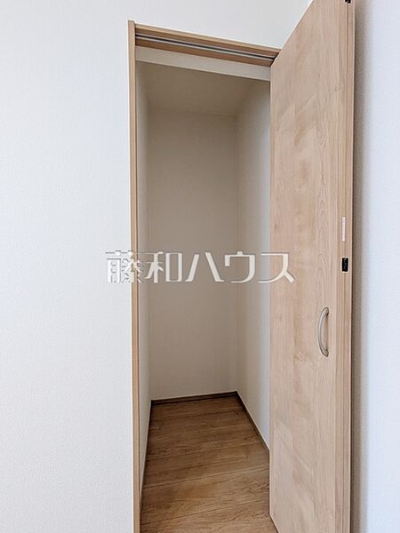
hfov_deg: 85.7
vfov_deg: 102.1
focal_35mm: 14
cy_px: 266
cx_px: 200
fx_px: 216
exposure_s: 1/50
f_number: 2.2
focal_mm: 1.83
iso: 200
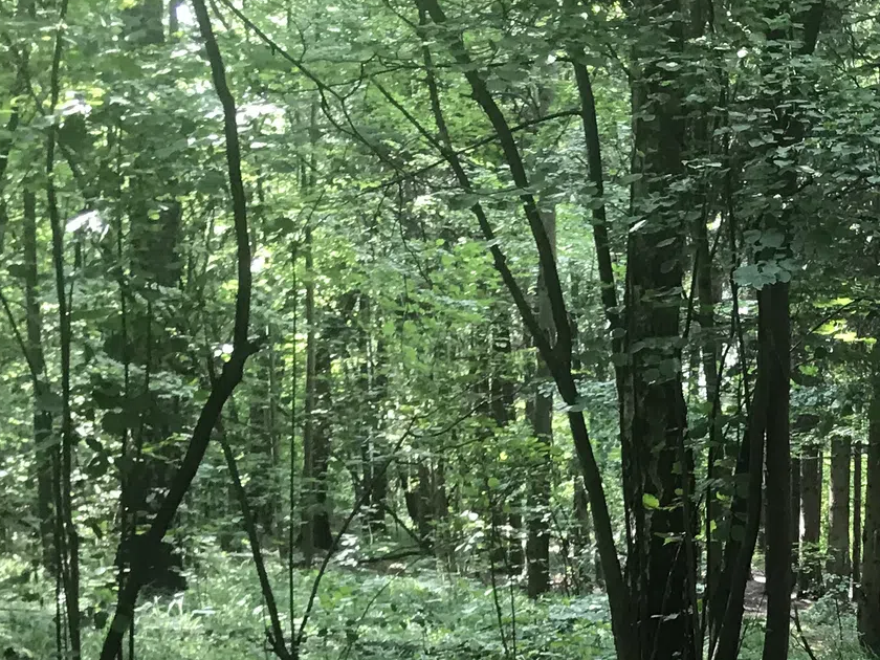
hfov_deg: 23.4
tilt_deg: -1.3
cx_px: 880
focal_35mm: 80
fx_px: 2034
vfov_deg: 18.1
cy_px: 599
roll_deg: +2.7
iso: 32
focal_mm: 3.99
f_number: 1.8
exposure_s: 1/30
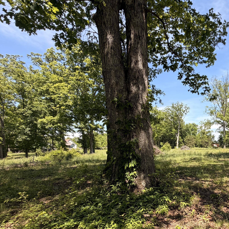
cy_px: 145
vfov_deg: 68.4
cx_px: 196
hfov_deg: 61.3
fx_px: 165
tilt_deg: +0.0
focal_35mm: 22
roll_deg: +1.8
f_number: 2.2
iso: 40
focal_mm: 2.22
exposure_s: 1/502
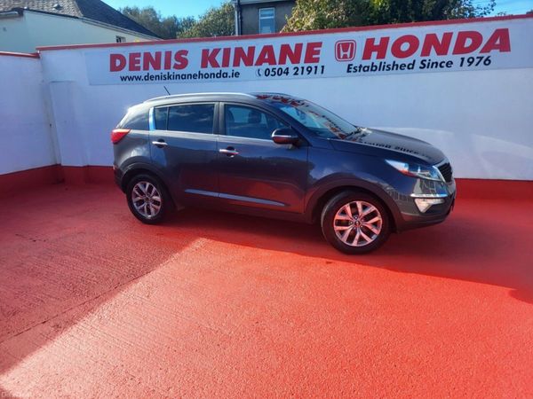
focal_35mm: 26
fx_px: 400
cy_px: 200
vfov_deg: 53.1
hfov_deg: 67.3
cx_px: 266
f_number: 1.8
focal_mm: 5.4
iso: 40
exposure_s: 1/952
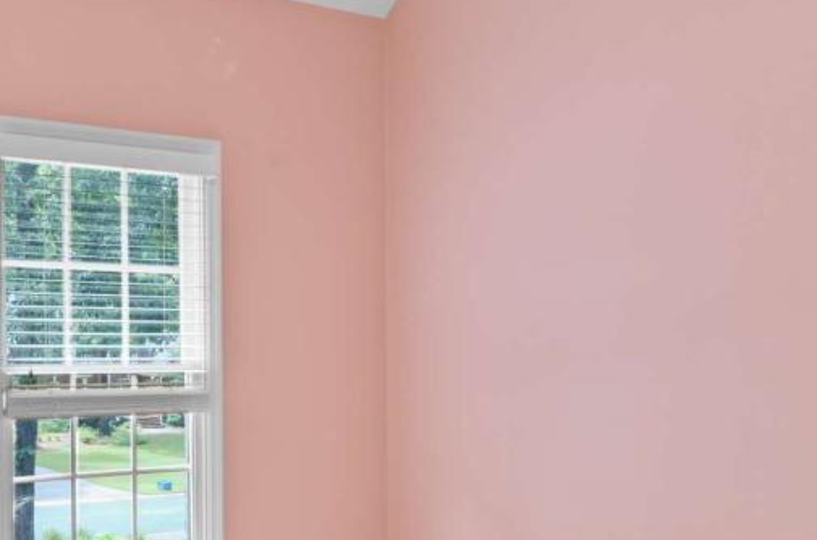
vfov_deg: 33.6
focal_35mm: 39
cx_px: 65
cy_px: 359
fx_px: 887
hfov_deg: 44.5
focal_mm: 11
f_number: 13
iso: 200
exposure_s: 1/1.67
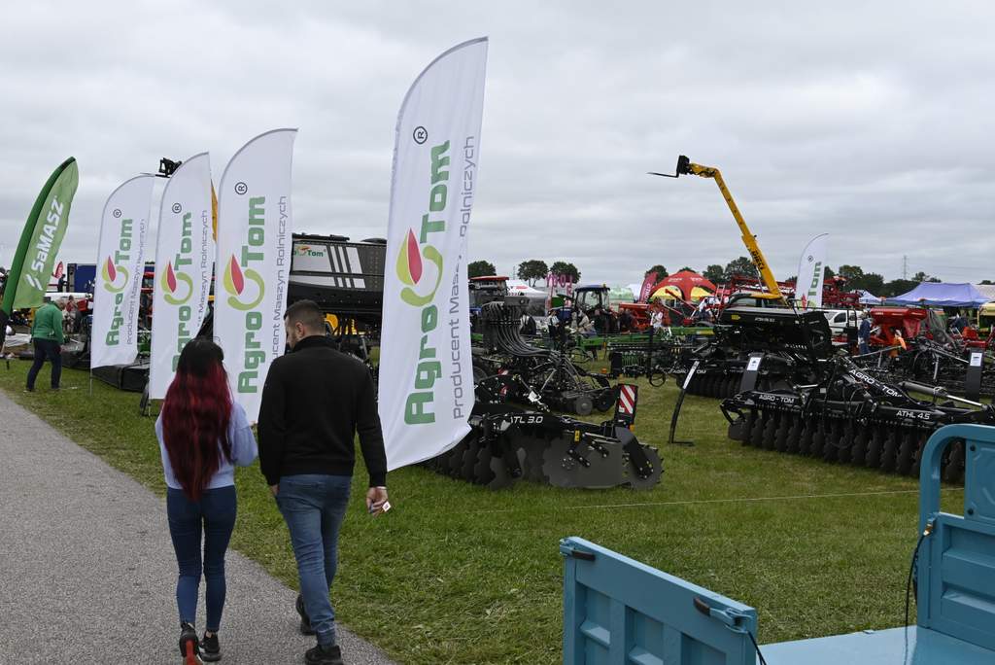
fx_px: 1106
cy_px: 332
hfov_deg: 48.4
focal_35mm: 40
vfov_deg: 33.4
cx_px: 498
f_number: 9
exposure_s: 1/320
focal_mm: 40
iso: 250
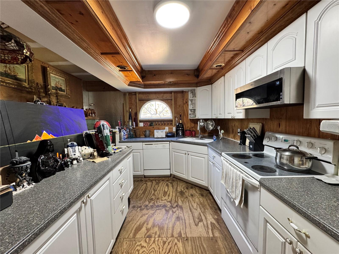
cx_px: 170
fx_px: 137
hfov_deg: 102.1
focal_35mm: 14
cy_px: 127
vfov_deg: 85.7
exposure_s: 1/60
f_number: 2.2
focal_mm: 2.22
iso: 320
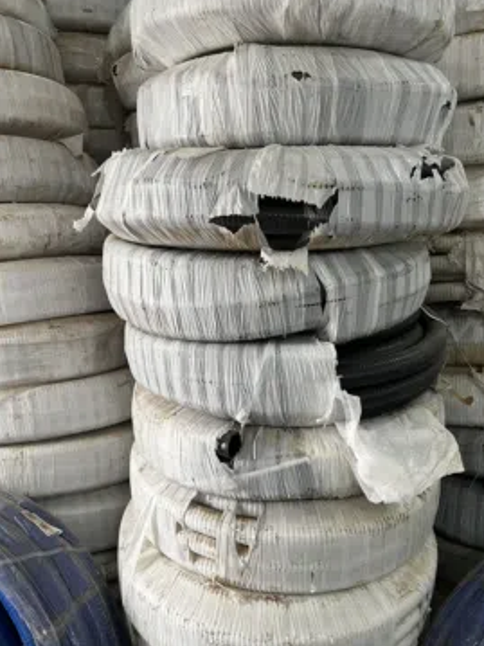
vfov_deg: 61.7
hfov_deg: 48.2
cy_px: 322
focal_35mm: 29
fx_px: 541
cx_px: 263
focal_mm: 5.7
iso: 125
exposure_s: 1/98
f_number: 1.5
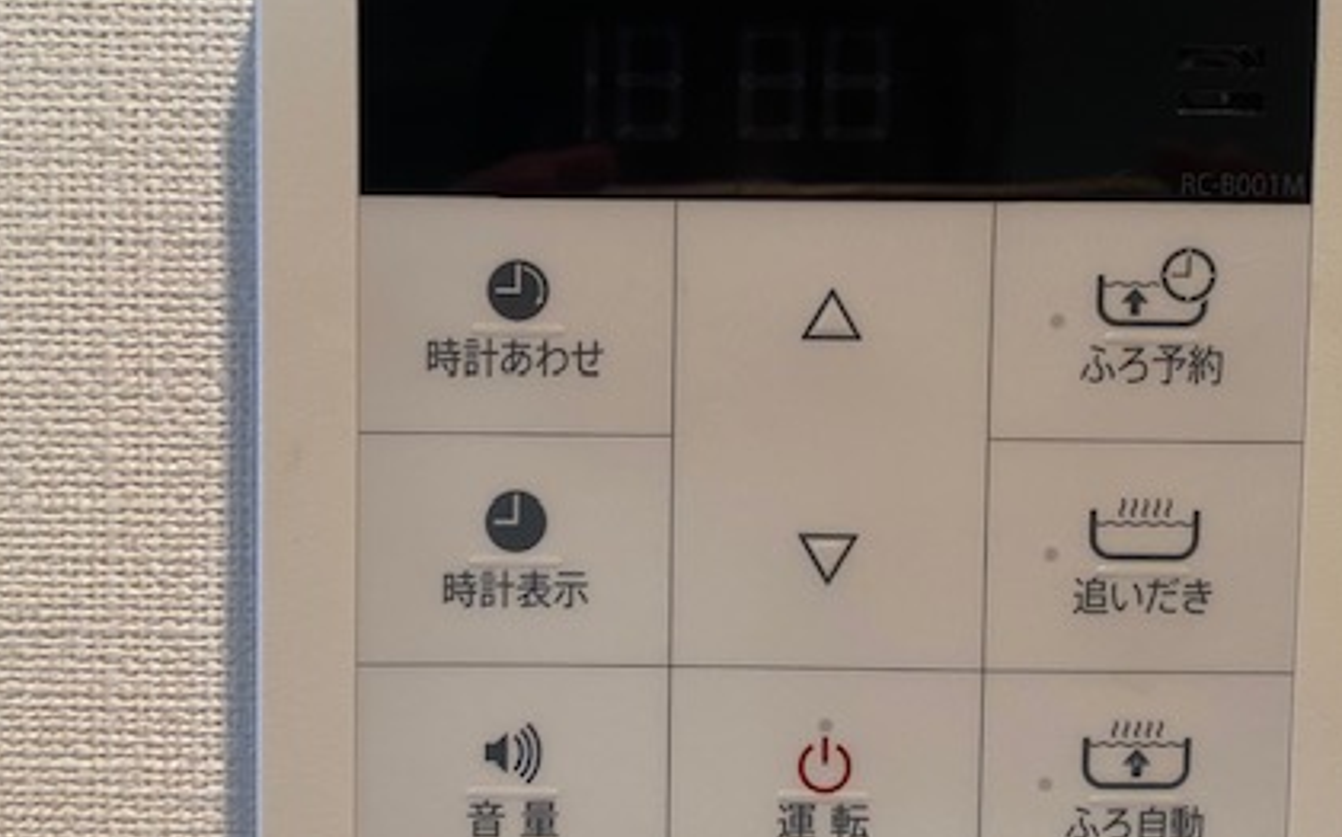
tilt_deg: -3.2
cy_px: 374
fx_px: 1535
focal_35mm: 42
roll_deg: -0.1
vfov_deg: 30.5
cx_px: 620
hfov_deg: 47.2
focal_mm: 4.25
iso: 160
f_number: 1.8
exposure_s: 1/50
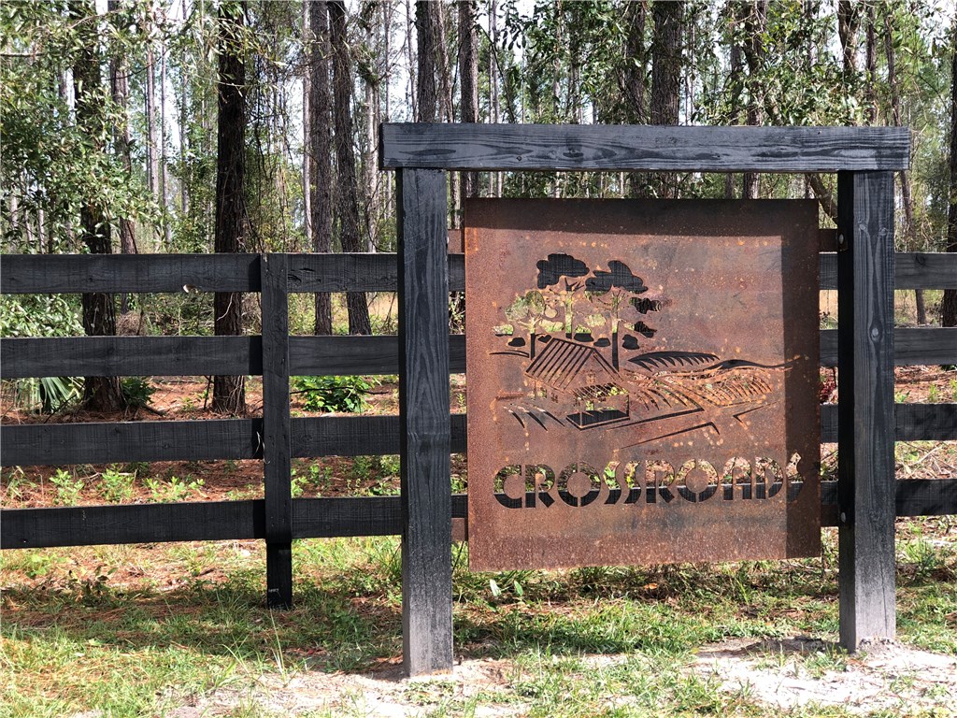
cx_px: 478
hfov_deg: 33.8
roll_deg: +0.9
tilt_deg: -3.4
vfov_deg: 25.7
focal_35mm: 57
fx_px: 1576
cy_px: 359
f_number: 2.8
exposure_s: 1/120
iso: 20
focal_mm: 6.6
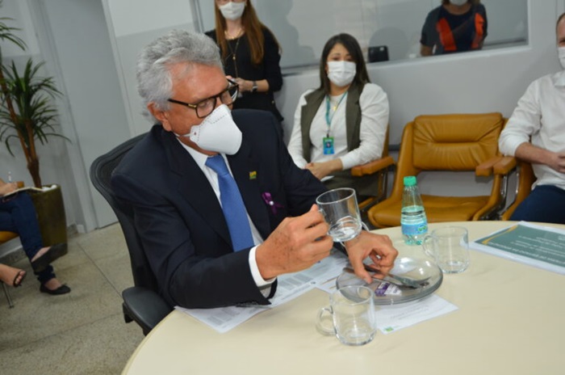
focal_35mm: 39
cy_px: 188
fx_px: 611
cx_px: 282
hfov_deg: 49.6
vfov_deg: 34.1
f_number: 4
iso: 500
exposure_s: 1/60
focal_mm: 26
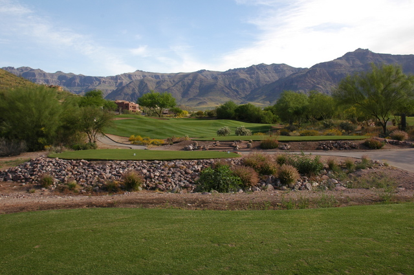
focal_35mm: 38
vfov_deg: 35.4
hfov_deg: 51.3
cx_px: 207
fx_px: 431
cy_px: 138
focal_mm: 25
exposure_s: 1/200
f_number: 10
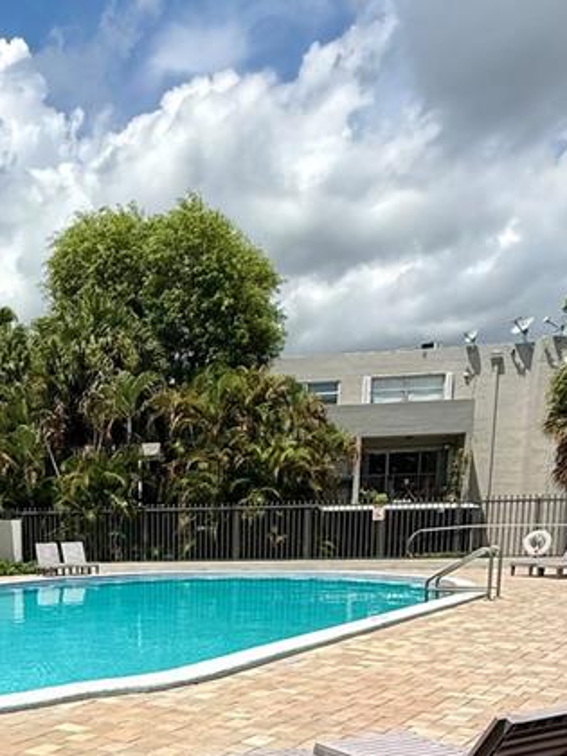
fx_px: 874
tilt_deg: -10.6
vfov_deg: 42.2
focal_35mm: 40
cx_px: 58
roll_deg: +0.9
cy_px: 706
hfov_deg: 34.0
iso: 50
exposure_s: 1/5155
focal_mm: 2.22
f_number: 2.2
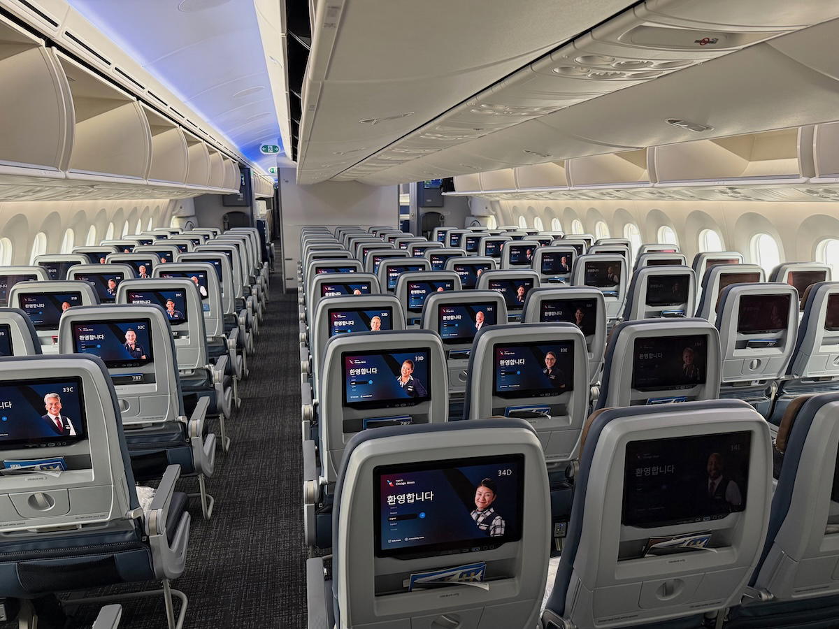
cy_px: 314
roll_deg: -1.3
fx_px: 582
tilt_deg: -11.6
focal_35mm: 24
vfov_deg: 56.8
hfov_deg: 71.6
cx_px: 420
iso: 320
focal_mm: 6.76
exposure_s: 1/55
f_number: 1.78
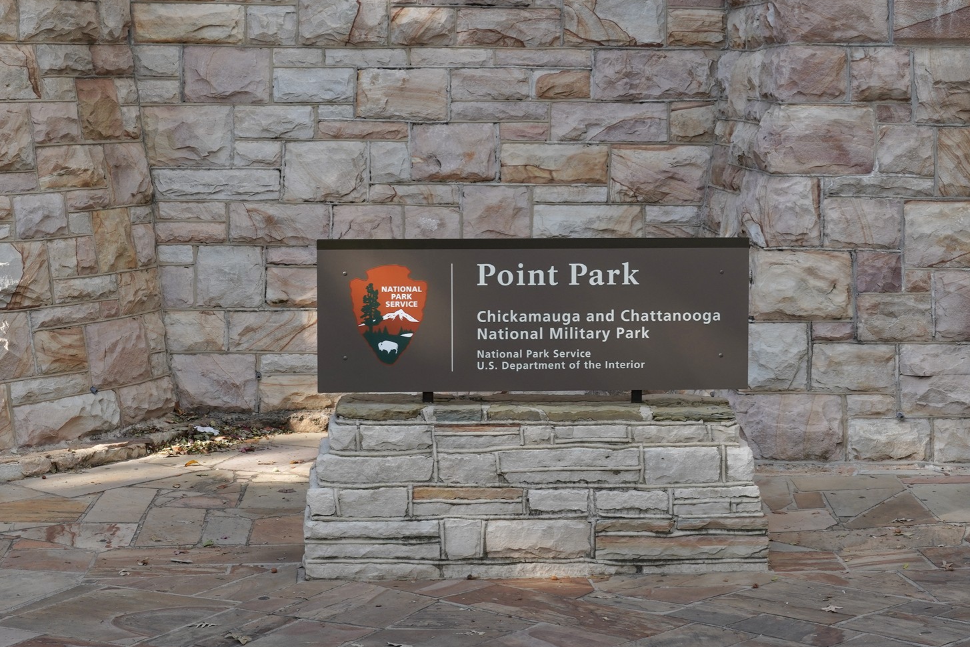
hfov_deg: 36.2
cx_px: 539
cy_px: 387
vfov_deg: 24.6
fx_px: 1482
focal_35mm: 55
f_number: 16
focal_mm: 40
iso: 320
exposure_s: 1/100
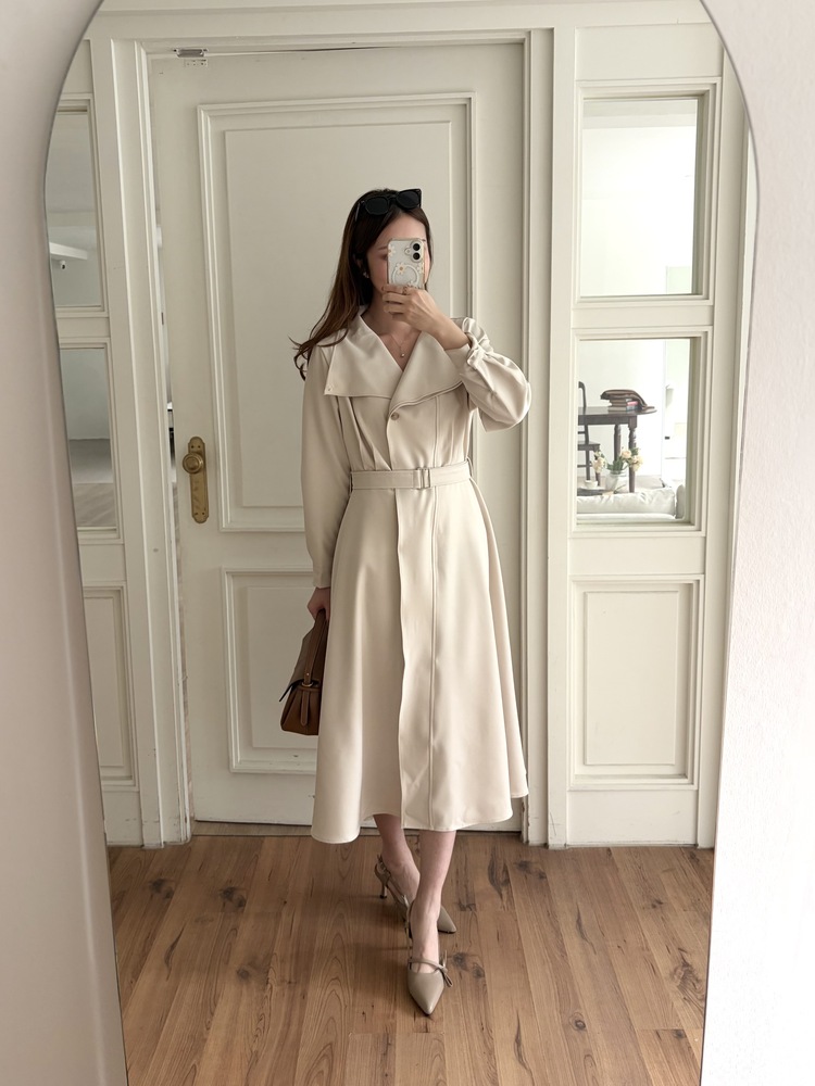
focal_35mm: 26
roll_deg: +1.1
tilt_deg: -18.0
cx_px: 408
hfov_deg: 53.1
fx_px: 816
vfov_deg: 67.3
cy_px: 543
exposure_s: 1/62
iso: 125
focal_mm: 5.96
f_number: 1.6
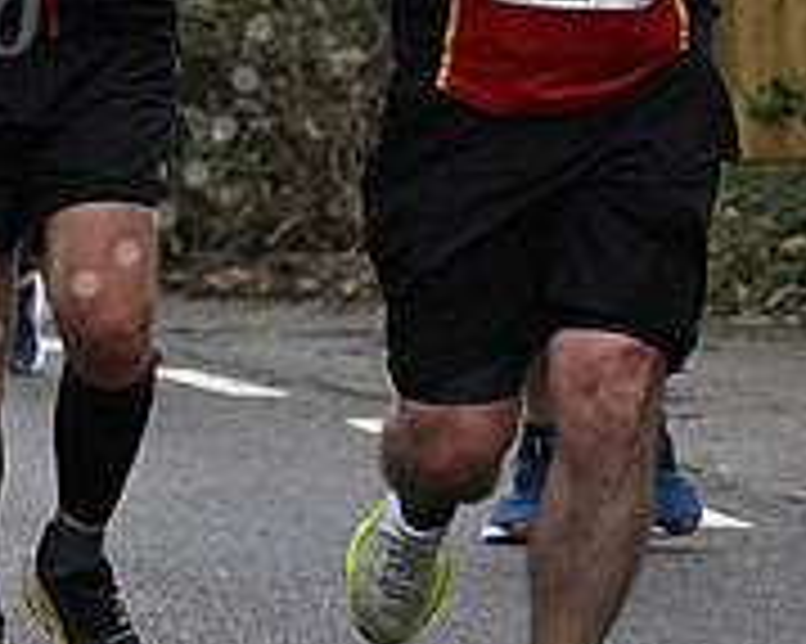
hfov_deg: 3.4
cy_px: -70
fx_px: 13566
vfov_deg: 2.7
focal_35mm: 569
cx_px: -149
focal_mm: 125
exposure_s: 1/1250
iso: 1600
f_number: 4.5
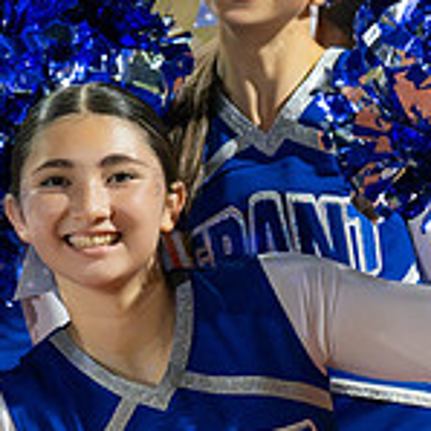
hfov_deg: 2.8
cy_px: 422
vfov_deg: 2.8
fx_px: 8748
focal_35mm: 621
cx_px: 164
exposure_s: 1/1000
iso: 20000
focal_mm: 130
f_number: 2.8
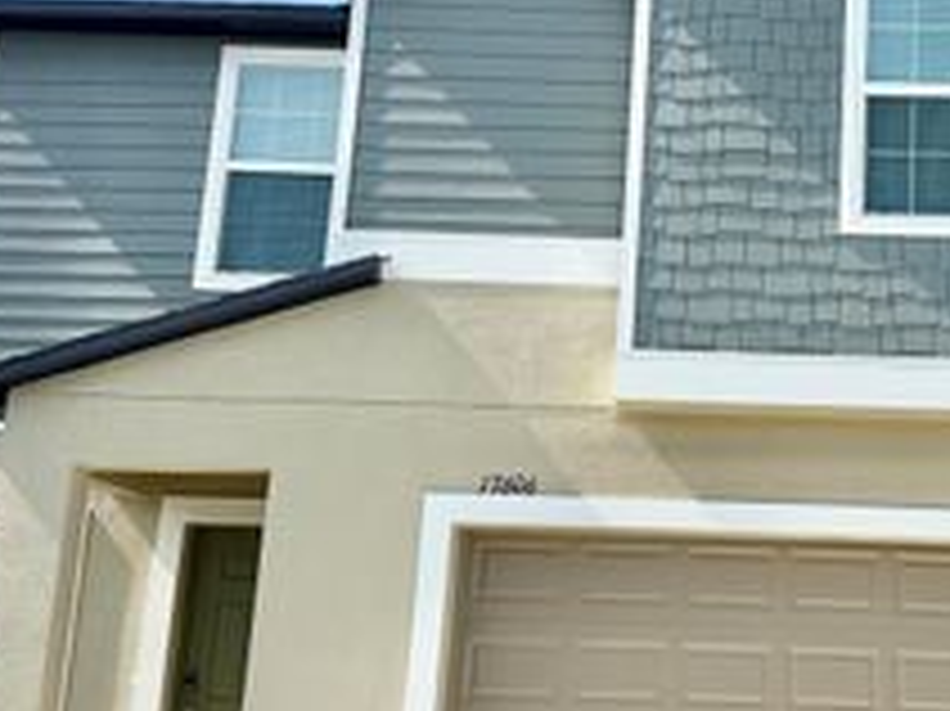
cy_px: 304
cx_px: 806
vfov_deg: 25.6
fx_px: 1563
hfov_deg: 32.5
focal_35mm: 57
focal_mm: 6.86
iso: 80
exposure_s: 1/3861
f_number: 1.78
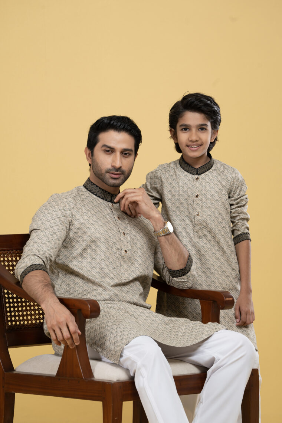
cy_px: 212
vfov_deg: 11.8
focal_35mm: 174
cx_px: 141
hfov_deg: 7.9
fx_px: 2044
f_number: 8
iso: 160
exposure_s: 1/125
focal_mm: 174
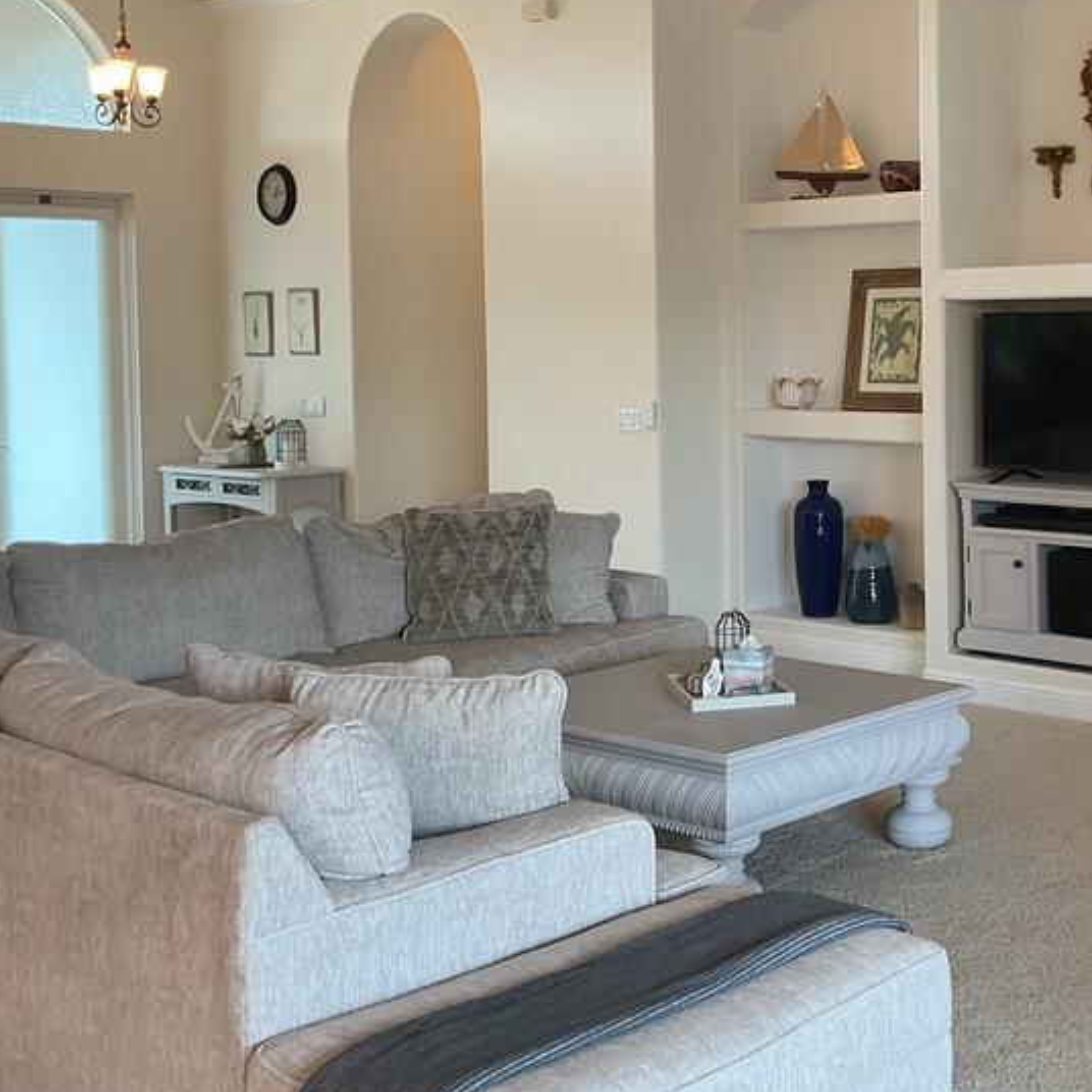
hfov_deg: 33.8
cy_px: 399
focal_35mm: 49
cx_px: 848
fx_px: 1749
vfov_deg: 34.5
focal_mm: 3
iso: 64
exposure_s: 1/60
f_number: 1.8
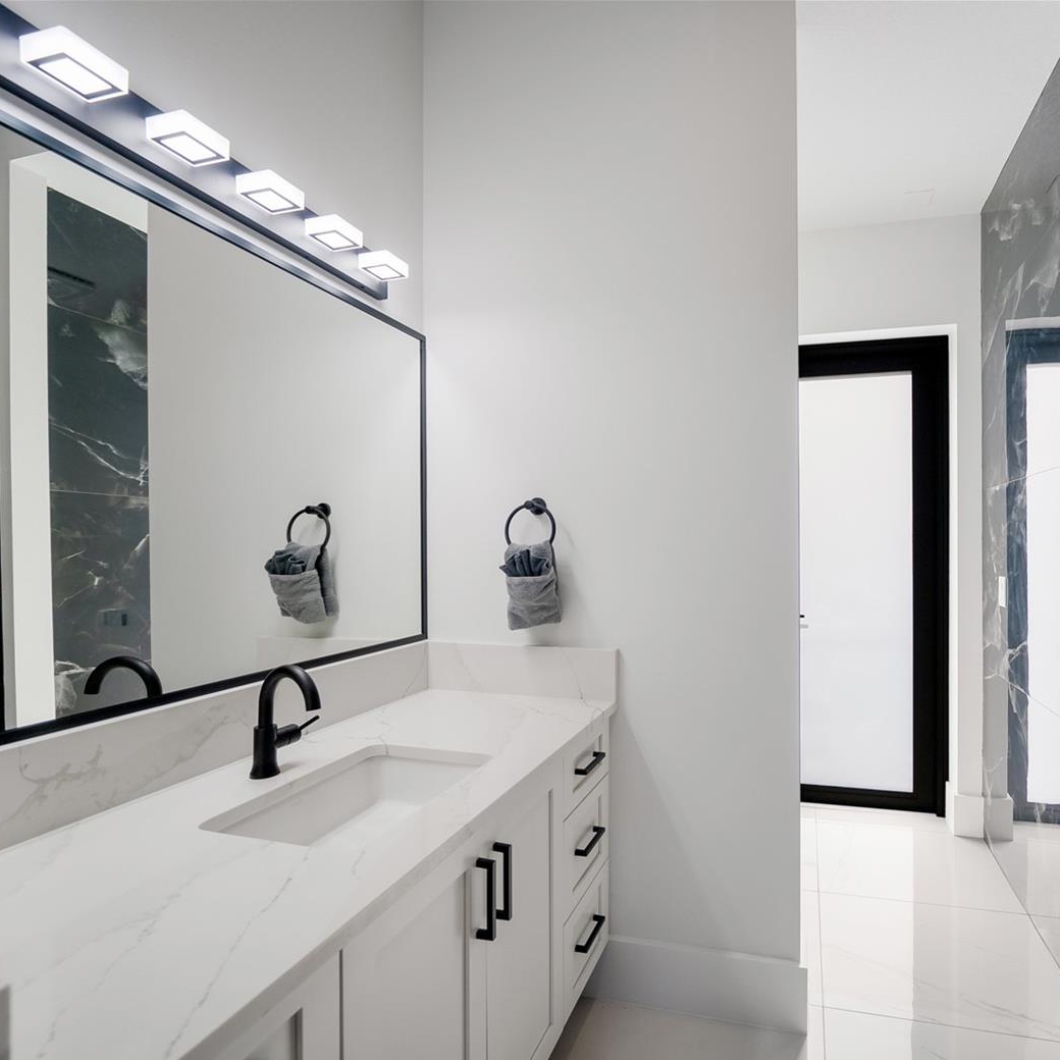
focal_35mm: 17
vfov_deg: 84.0
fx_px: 589
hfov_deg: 82.0
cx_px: 676
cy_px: 543
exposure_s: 1/250
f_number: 4
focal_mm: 13
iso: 640
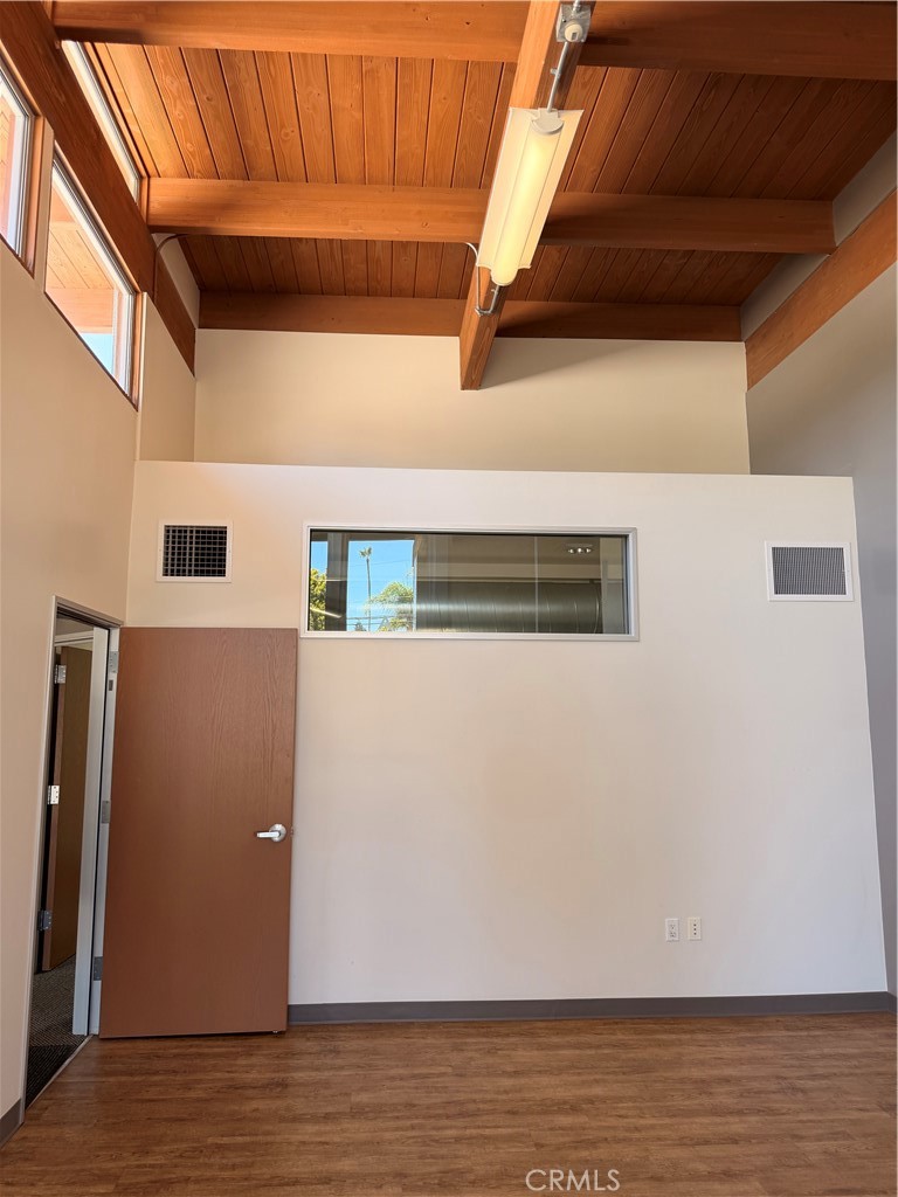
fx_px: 830
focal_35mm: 24
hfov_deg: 56.8
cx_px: 449
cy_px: 598
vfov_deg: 71.6
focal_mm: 6.76
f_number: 1.78
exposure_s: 1/121
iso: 64
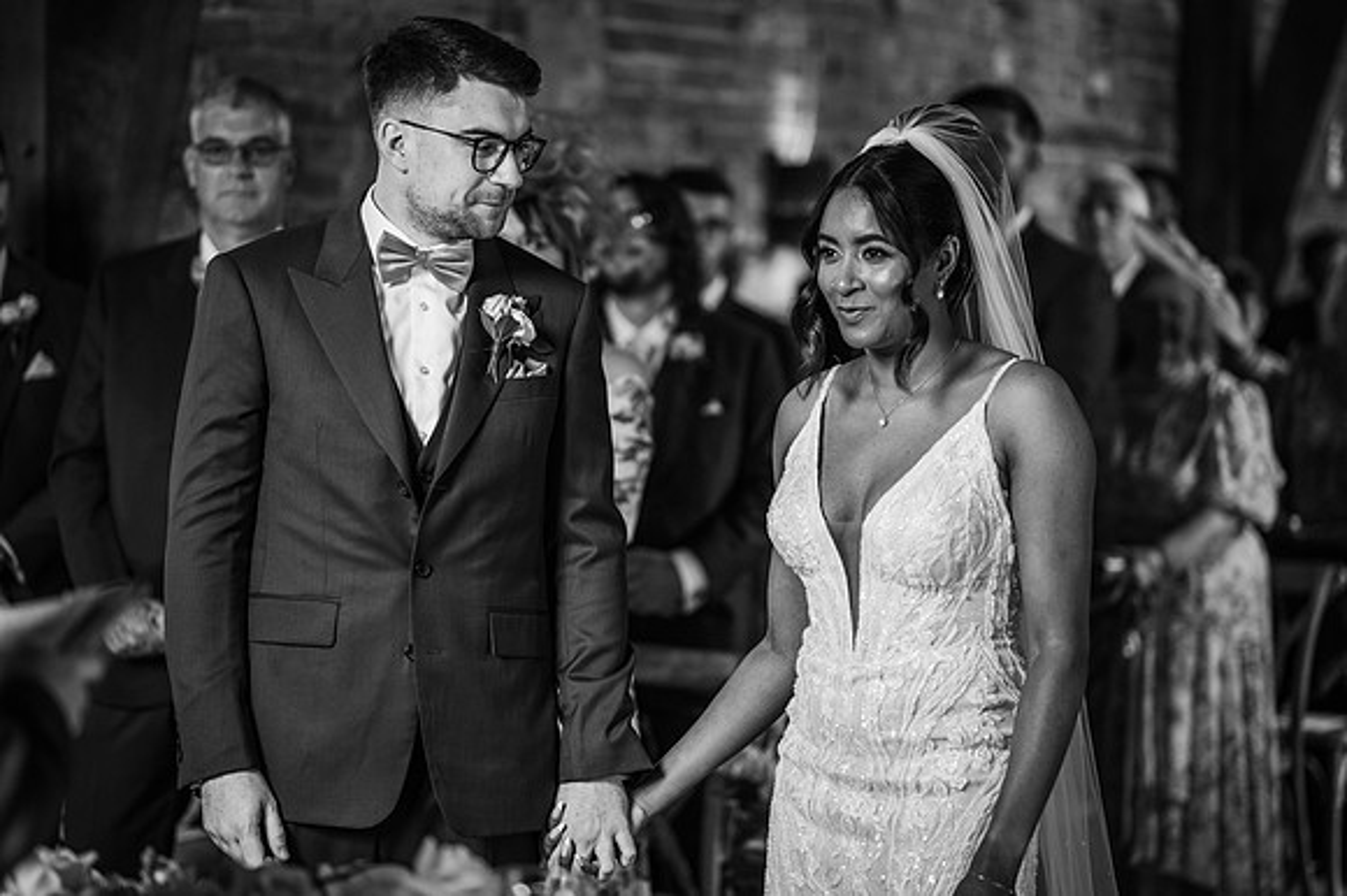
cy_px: 448
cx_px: 674
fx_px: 3178
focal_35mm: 85
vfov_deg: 16.1
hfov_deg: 23.9
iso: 320
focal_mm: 85
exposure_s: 1/200
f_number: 1.8
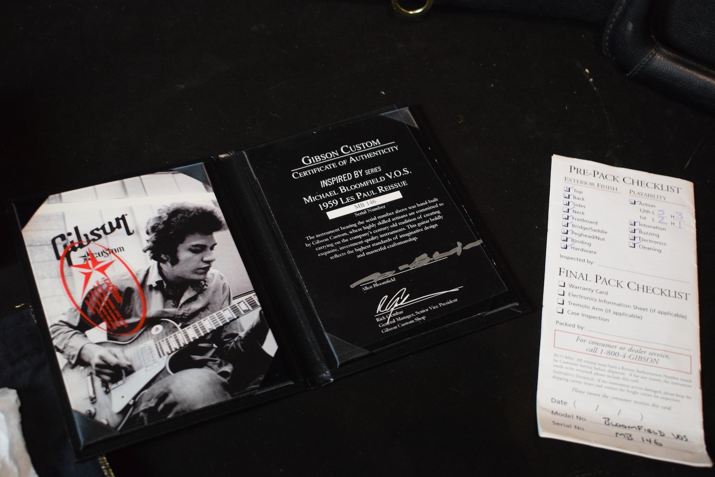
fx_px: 923
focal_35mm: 46
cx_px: 358
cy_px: 238
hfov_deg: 42.3
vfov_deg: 28.9
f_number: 4.2
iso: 3200
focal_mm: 31
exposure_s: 1/60
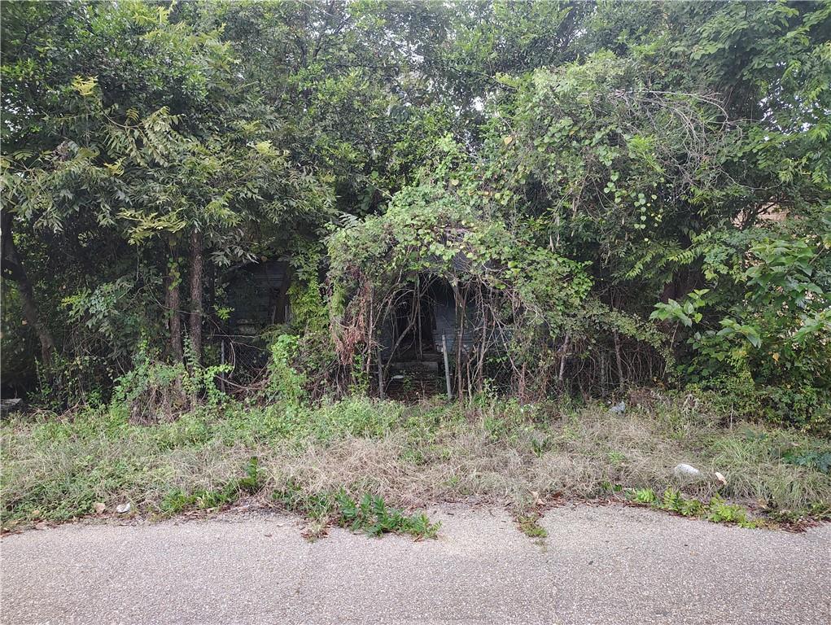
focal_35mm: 24
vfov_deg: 56.9
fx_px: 577
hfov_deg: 71.5
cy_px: 312
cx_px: 416
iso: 694
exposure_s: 1/60
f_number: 1.8
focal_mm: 5.56
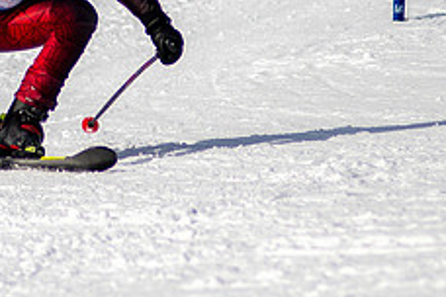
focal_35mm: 1716
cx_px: -1
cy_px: -20
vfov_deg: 0.8
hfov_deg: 1.2
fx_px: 21258
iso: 100
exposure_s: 1/6400
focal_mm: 300
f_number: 2.8
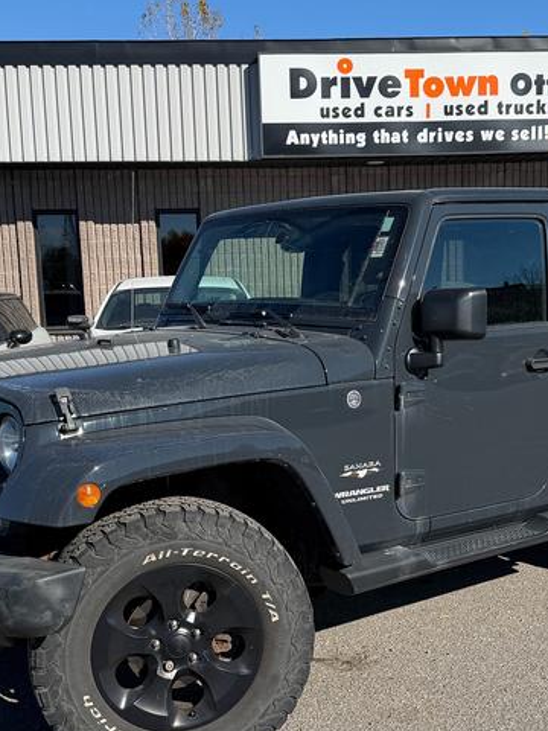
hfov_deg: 30.2
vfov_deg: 39.5
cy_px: 429
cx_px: 315
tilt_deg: -7.1
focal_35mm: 48
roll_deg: +1.2
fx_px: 1013
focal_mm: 6.76
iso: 80
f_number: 1.78
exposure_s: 1/4167
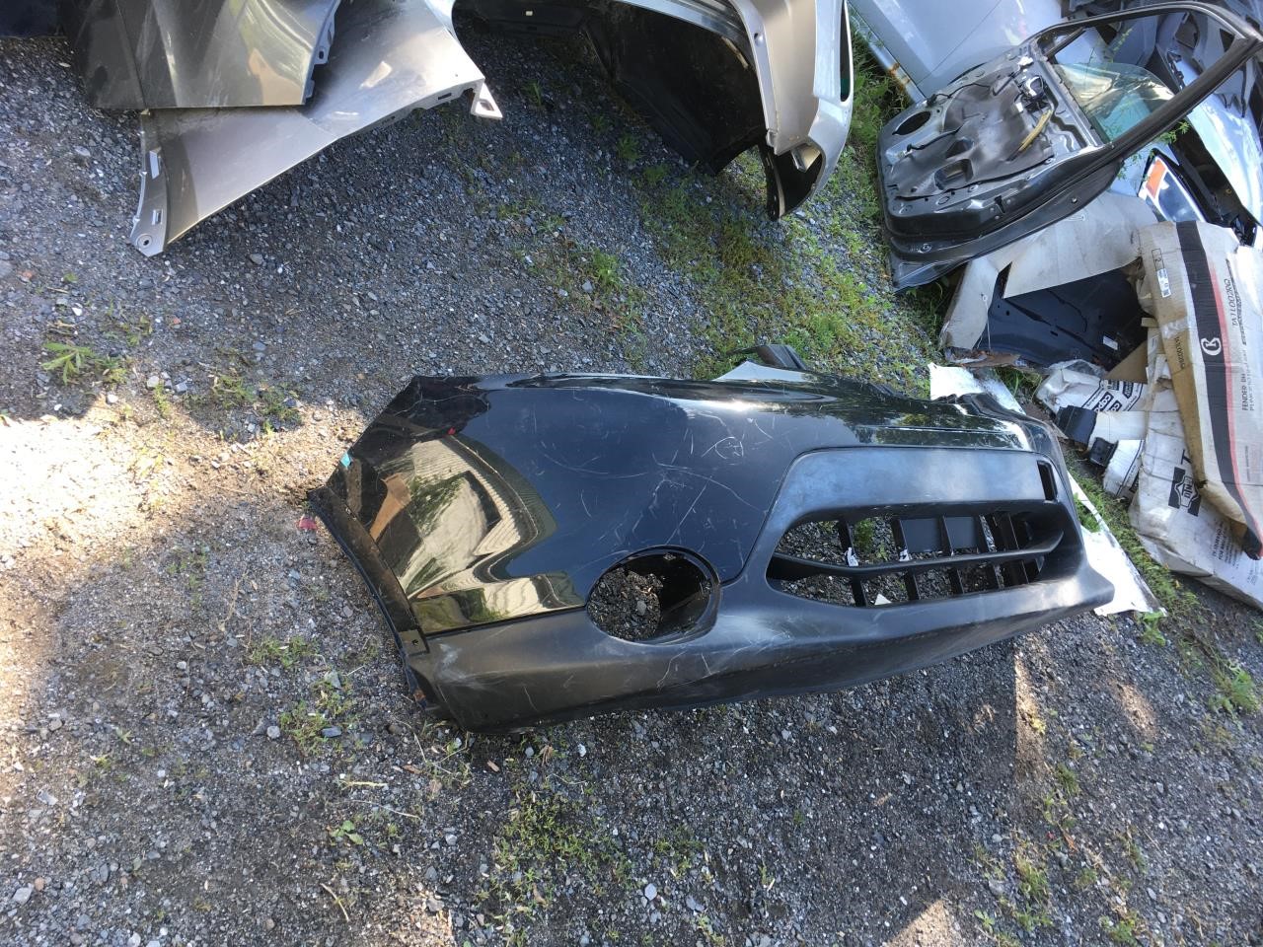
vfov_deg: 48.2
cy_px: 474
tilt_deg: -36.0
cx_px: 632
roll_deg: -42.1
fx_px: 1058
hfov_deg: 61.7
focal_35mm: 29
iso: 32
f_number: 2.2
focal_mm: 4.15
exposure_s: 1/120
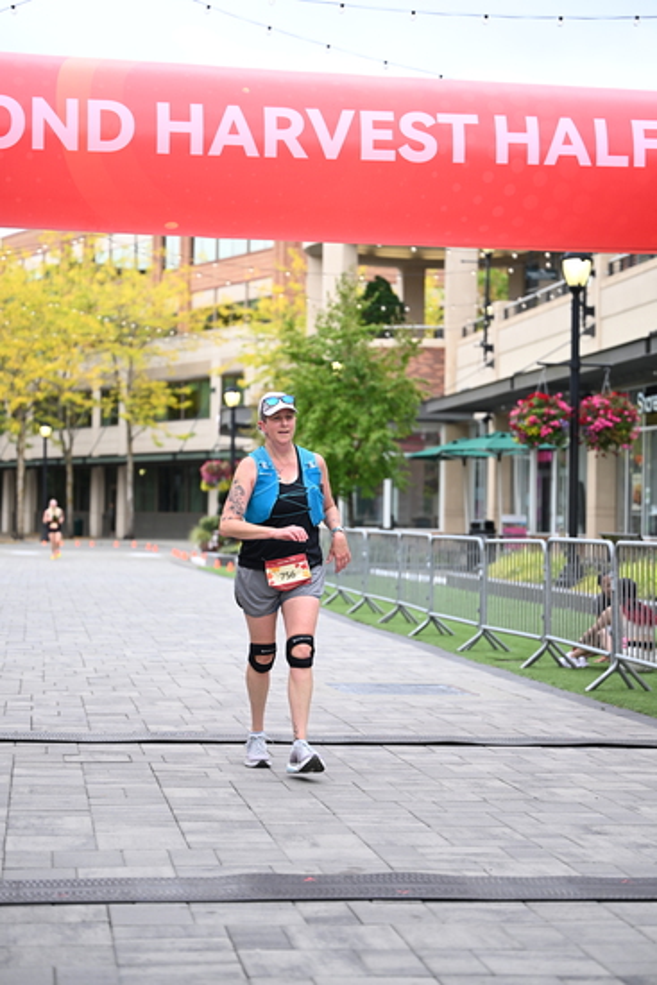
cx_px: 328
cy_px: 492
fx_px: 1915
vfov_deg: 28.8
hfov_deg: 19.5
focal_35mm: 70
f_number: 2.8
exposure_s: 1/1250
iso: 640
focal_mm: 70
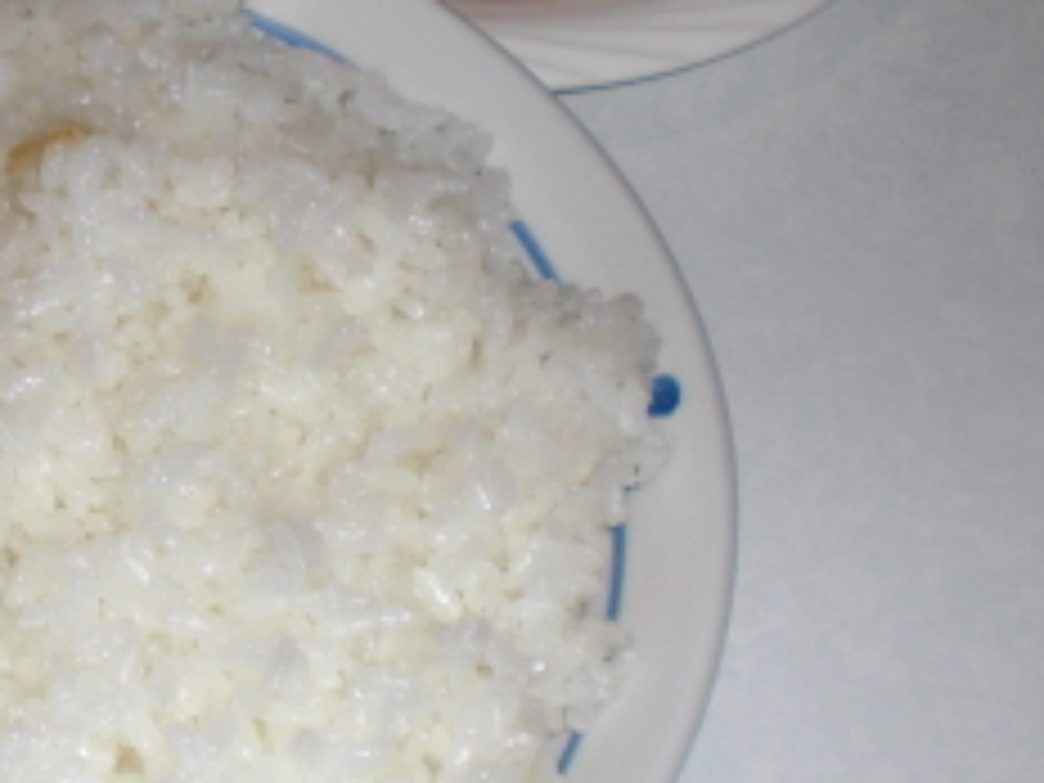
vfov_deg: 14.1
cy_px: 292
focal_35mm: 105
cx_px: 76
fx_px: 3167
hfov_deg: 18.4
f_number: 3.1
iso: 64
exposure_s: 1/60
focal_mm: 6.3
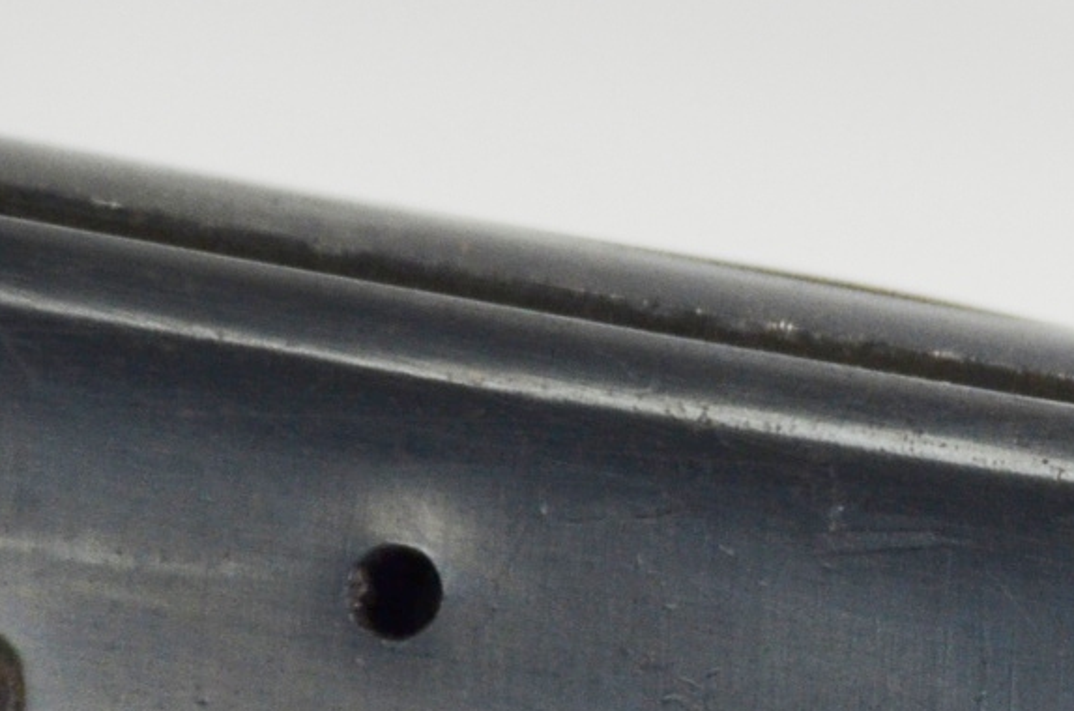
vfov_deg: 1.6
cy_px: 752
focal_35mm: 869
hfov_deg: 2.4
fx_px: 25872
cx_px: 2019
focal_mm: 135
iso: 560
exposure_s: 1/250
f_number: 5.6
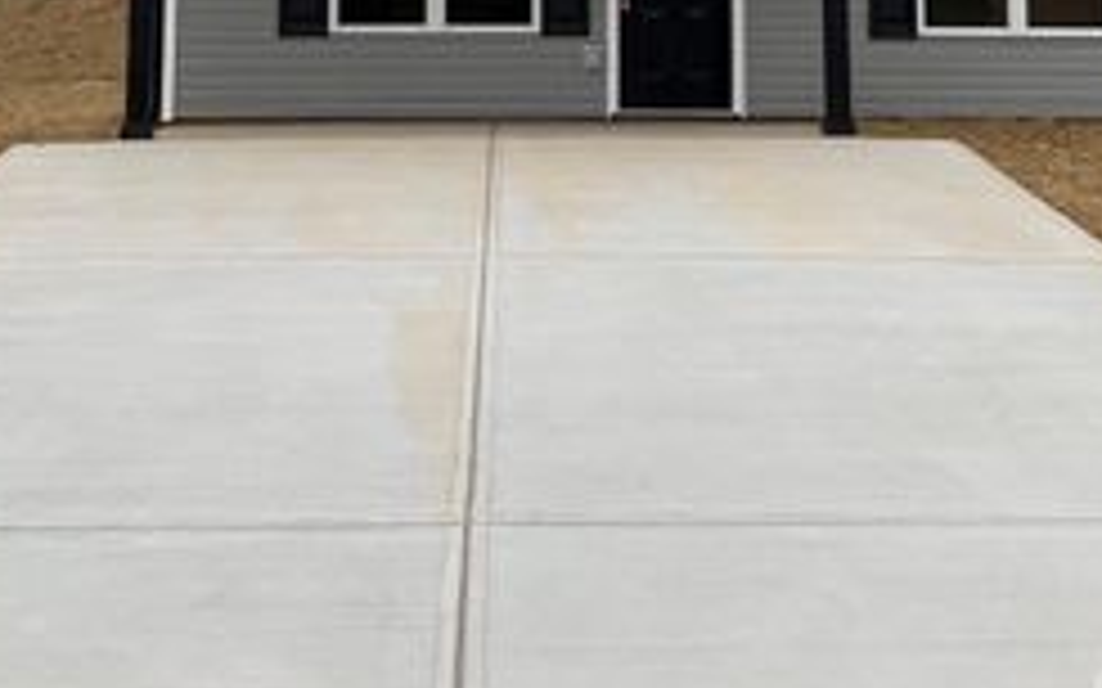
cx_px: 630
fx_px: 1561
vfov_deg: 23.3
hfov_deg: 38.8
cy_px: -70
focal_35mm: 52
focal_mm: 6.76
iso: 80
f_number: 1.78
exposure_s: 1/5714
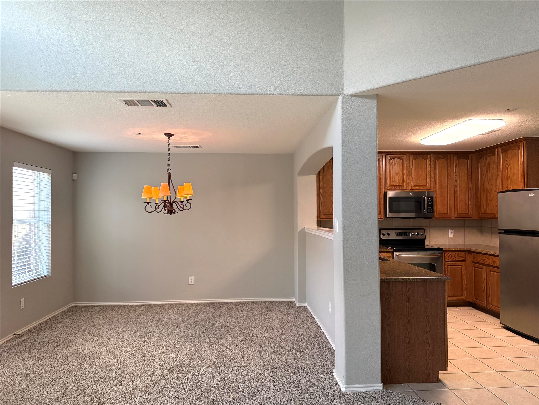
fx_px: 374
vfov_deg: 56.8
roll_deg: +0.2
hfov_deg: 71.6
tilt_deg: +2.0
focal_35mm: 24
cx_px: 270
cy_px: 202
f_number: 1.78
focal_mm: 6.76
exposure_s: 1/120
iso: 200
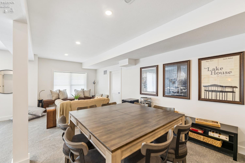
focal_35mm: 14
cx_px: 122
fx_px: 95
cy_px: 82
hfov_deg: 104.3
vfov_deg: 81.2
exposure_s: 1/25
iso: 200
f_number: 2.8
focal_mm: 14
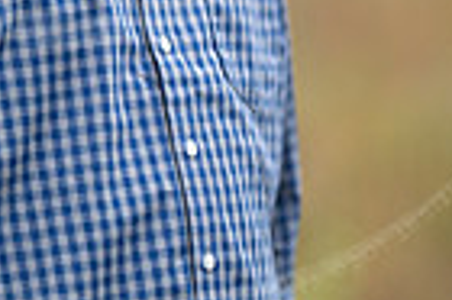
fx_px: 3436
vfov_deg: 5.0
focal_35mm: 274
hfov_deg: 7.5
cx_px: 77
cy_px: -90
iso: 500
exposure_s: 1/400
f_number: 1.3
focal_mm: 85
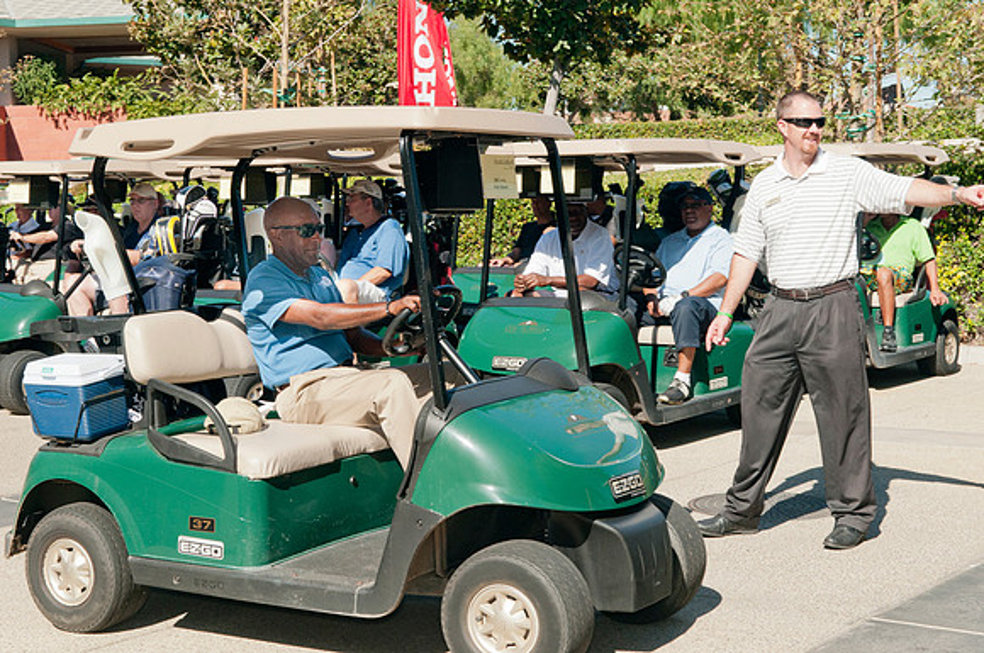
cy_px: 326
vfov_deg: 22.6
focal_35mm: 60
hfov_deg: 33.4
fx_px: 1638
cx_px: 492
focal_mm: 40
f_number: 9
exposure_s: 1/200
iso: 400
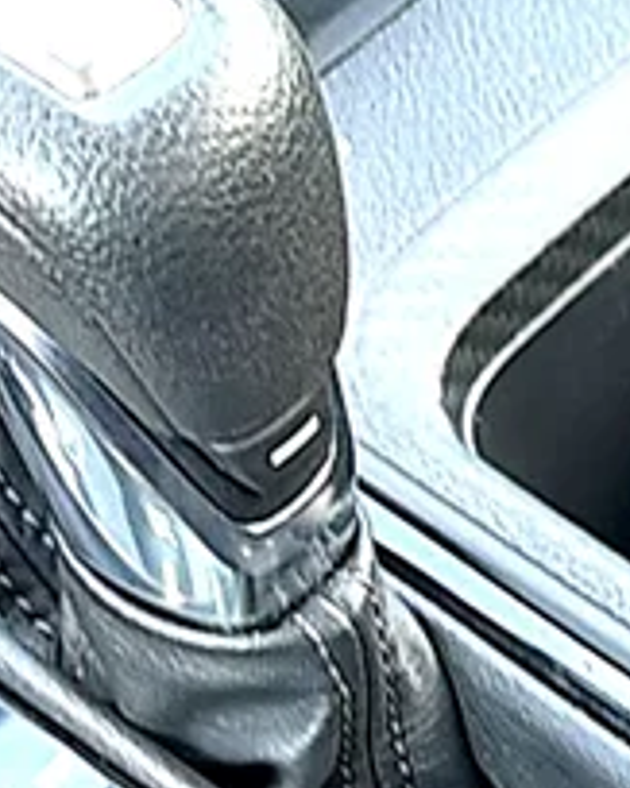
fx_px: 2892
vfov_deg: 15.5
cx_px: 673
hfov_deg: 12.2
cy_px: 562
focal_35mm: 124
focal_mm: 6.76
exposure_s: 1/83
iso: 100
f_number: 1.78
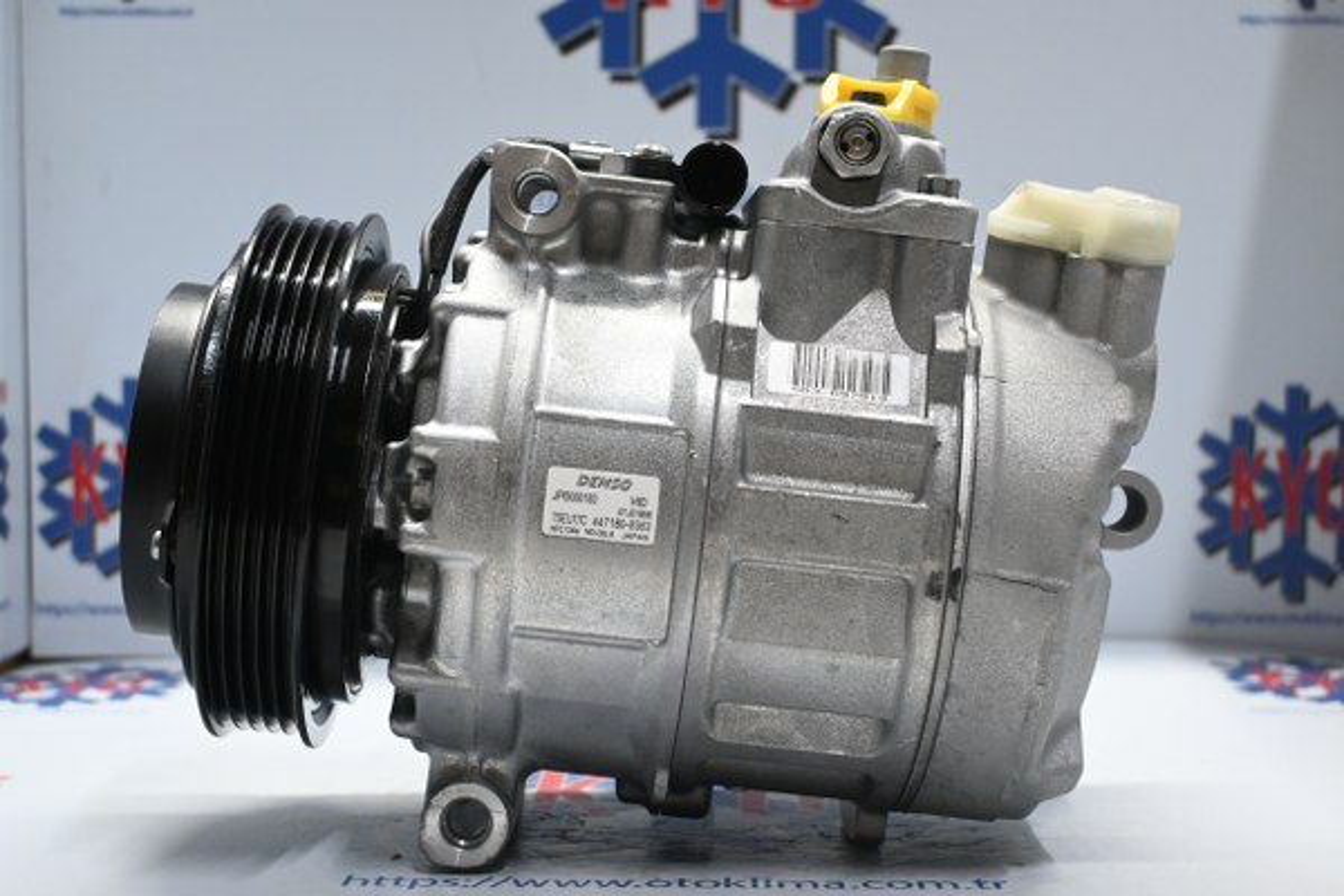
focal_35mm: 54
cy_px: 448
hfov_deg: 36.9
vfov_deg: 25.1
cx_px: 672
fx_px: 2016
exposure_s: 1/60
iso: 1600
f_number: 5.3
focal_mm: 36
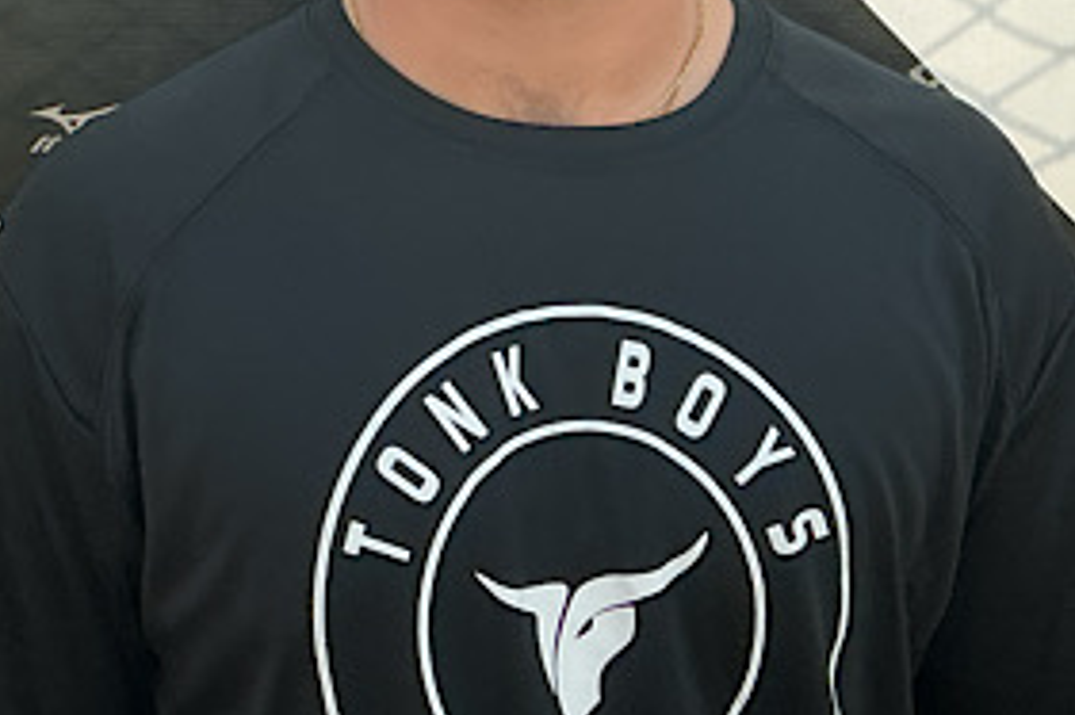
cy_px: 73
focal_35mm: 43
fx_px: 1283
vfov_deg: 29.8
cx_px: 505
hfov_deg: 45.4
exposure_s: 1/1035
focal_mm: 3
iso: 25
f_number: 1.8
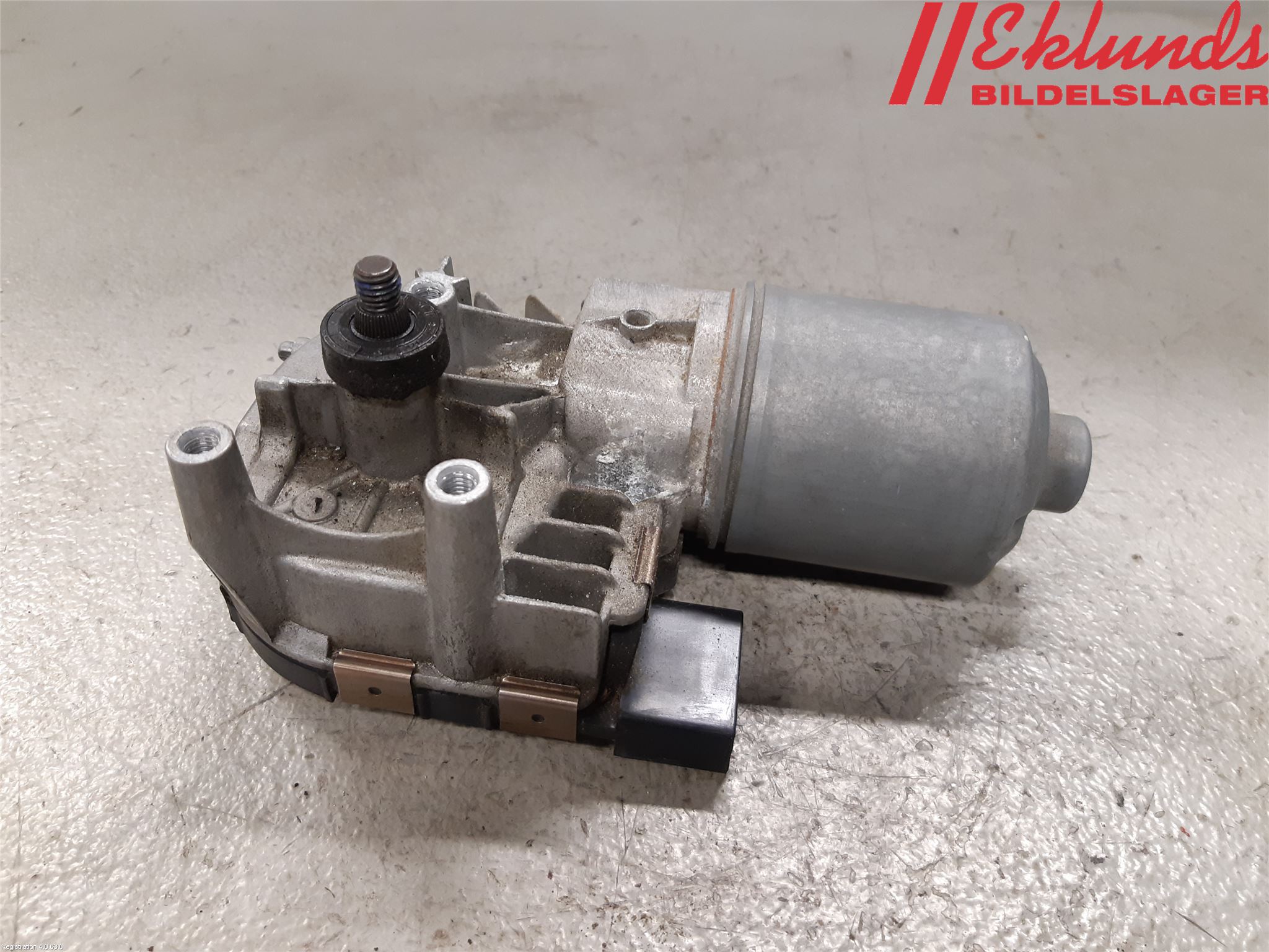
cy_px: 476
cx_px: 634
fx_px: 953
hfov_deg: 67.3
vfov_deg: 53.1
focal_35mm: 26
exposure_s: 1/50
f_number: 1.7
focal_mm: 3.93
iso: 160
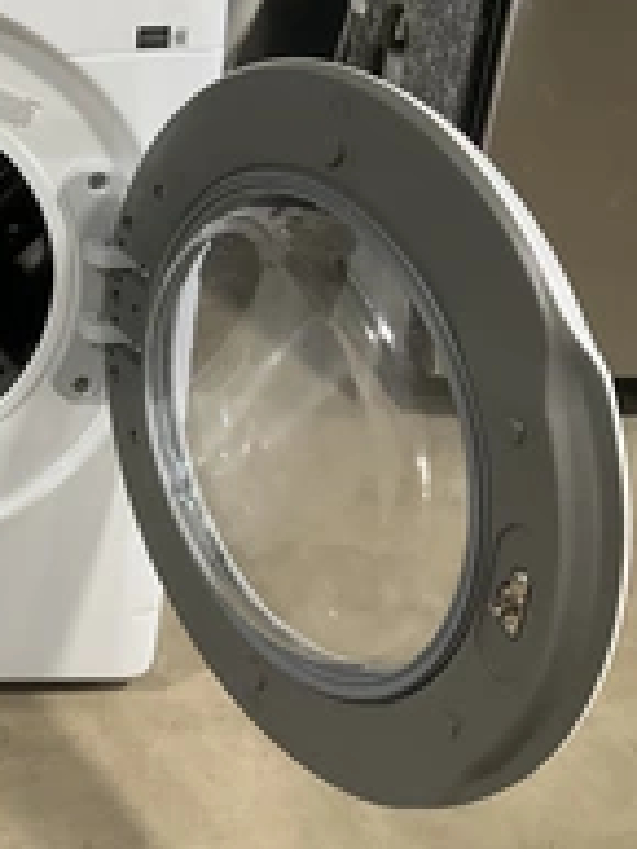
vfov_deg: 31.9
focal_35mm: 60
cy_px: 286
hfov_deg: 22.2
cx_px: -167
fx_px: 1471
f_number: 1.8
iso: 80
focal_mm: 3
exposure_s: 1/60
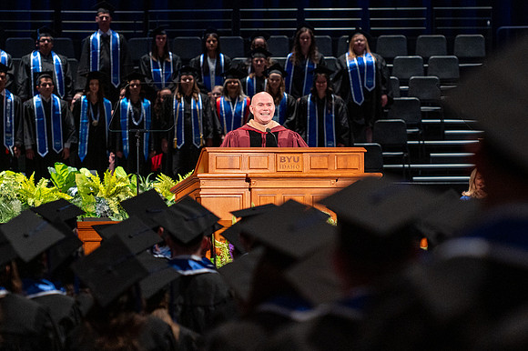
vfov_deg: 6.5
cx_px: 253
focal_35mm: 212
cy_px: 193
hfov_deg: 9.7
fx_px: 3101
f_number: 2.8
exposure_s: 1/250
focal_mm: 130
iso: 2000
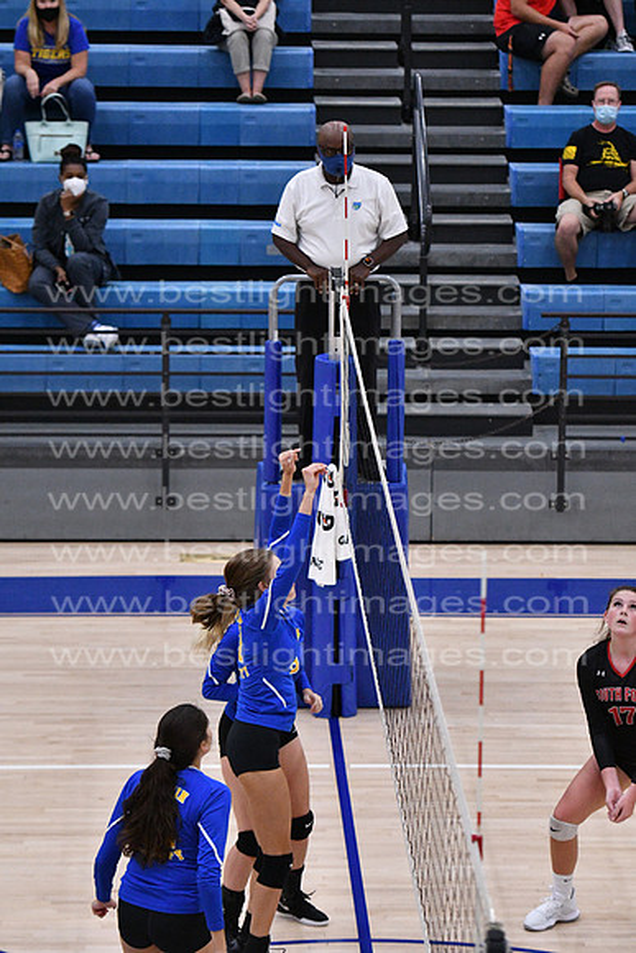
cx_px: 318
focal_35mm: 168
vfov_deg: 12.2
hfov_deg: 8.2
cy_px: 476
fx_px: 4449
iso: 6400
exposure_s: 1/1250
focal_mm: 112
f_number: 3.2
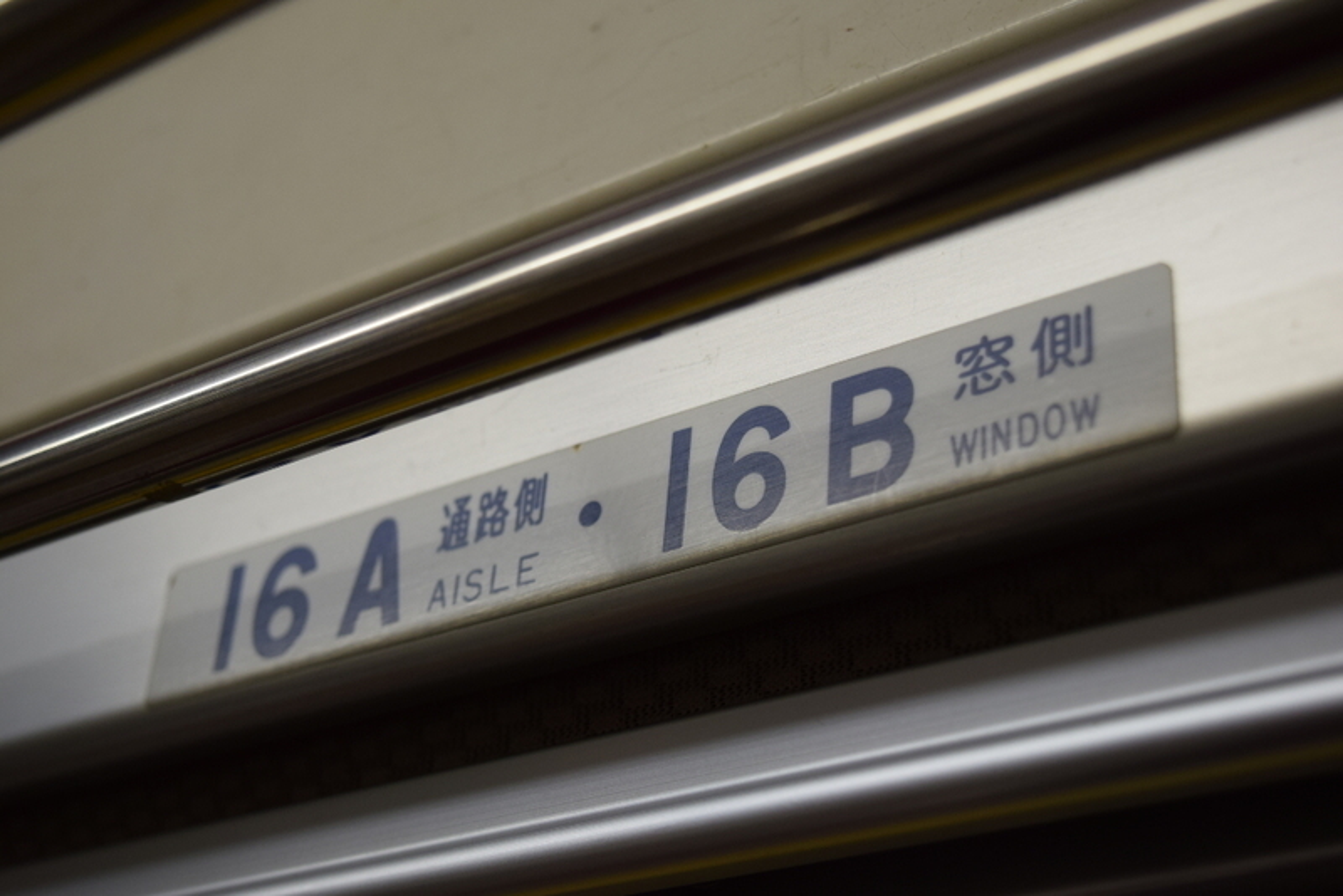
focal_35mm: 60
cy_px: 448
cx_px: 672
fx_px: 2239
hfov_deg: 33.4
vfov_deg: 22.6
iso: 400
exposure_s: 1/100
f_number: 5
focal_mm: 40
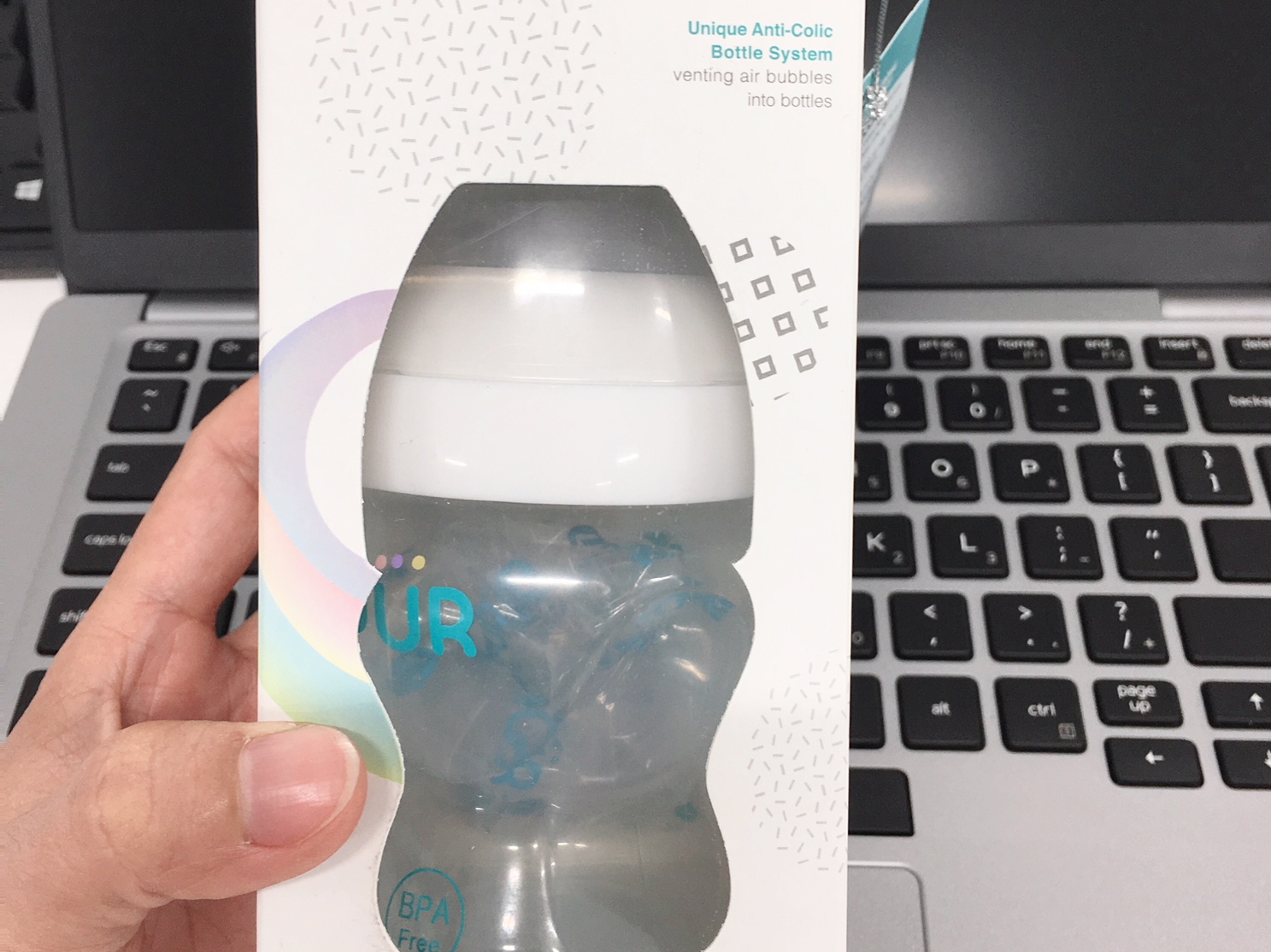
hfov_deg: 47.9
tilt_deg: -49.7
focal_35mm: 39
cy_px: 373
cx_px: 640
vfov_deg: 36.7
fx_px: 1432
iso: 25
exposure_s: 1/33
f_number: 2.2
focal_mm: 4.15
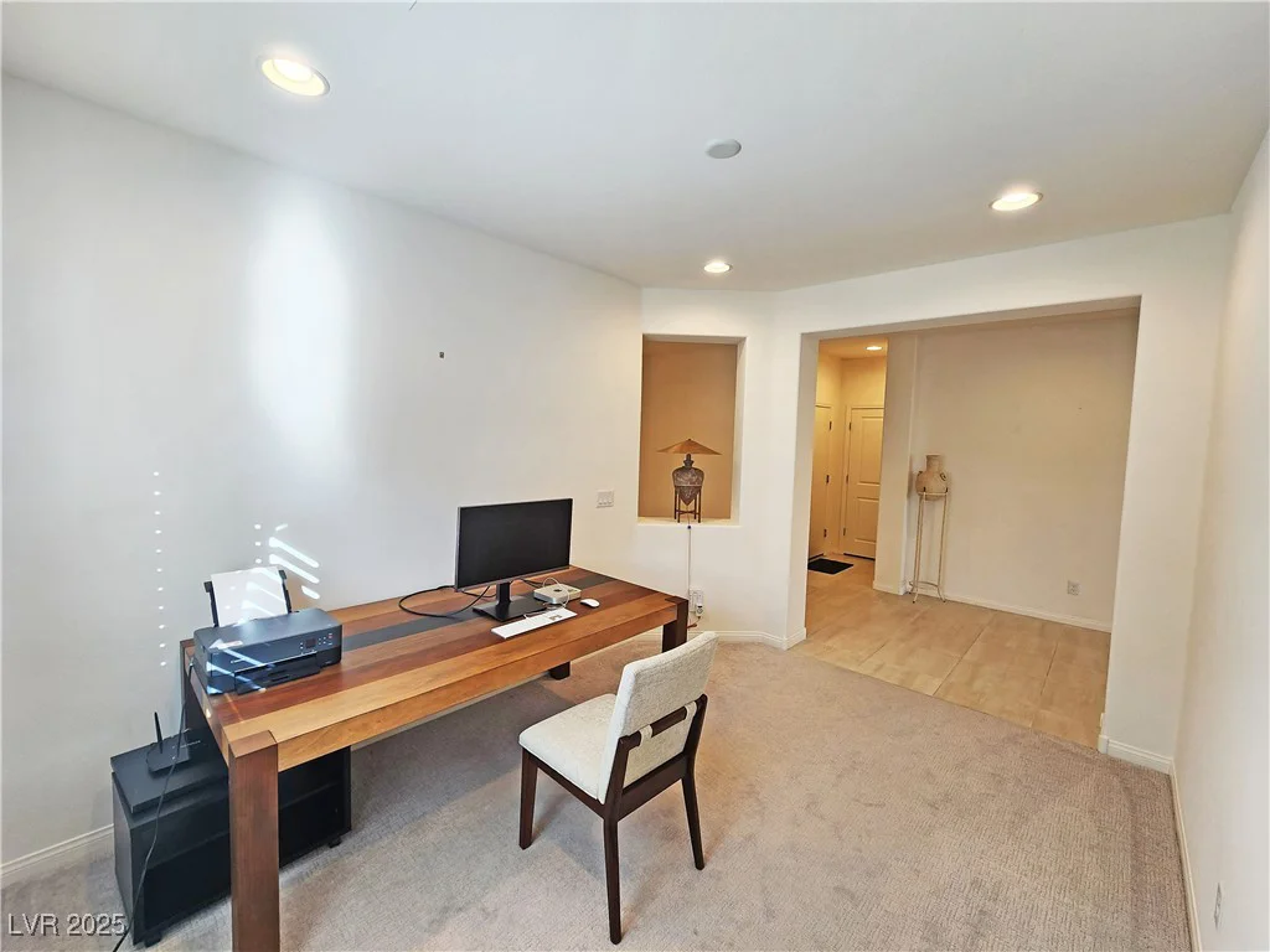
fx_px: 477
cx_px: 635
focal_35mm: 13
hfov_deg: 106.2
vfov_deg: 89.9
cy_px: 476
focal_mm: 2.2
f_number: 2.2
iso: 50
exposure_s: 1/60
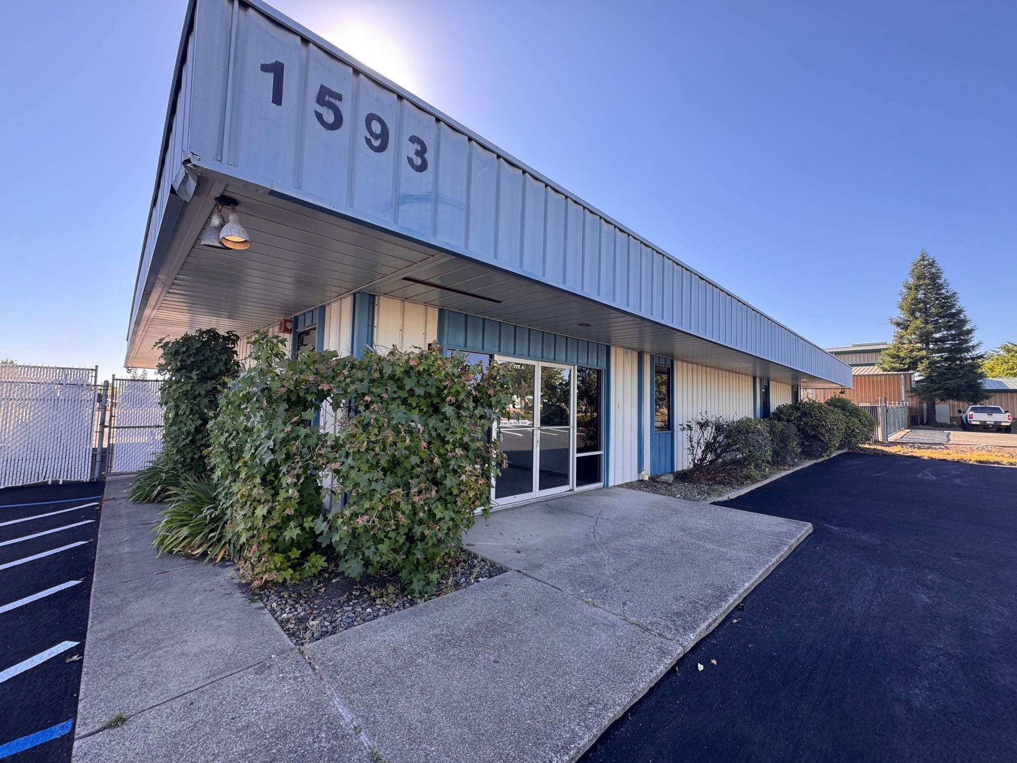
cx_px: 508
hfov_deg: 102.1
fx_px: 411
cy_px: 382
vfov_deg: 85.7
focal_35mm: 14
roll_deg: -1.1
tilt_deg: +2.5
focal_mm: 2.22
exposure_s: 1/197
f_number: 2.2
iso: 40
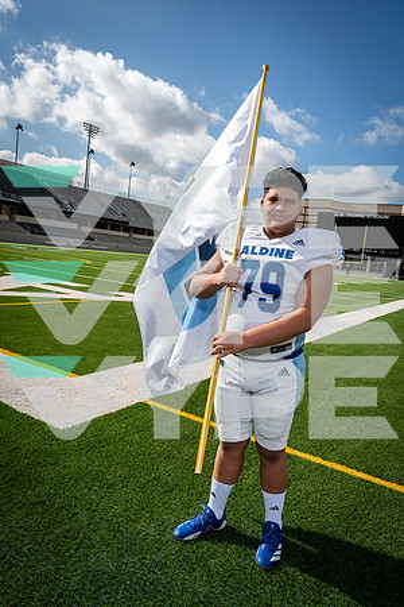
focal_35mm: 27
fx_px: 454
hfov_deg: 47.9
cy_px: 304
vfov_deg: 67.4
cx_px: 202
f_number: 8
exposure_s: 1/250
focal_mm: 27
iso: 125
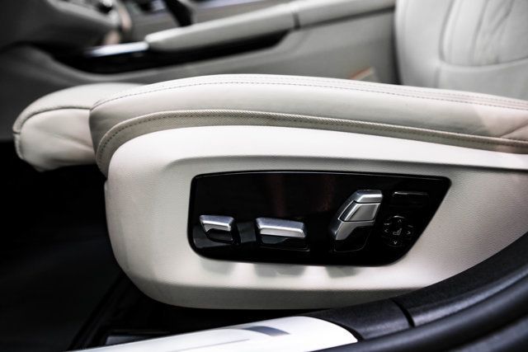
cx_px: 264
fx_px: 469
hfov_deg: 58.7
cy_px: 176
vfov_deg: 41.1
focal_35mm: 32
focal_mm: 32
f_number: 4.5
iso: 800
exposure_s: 1/250
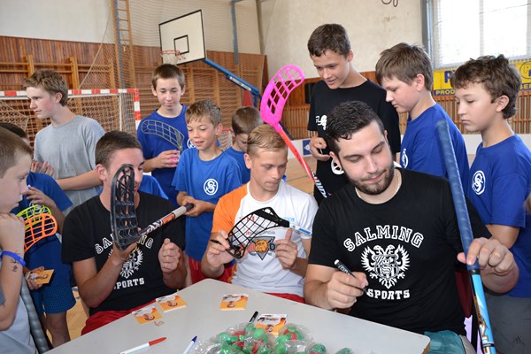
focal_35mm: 27
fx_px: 398
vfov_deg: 47.9
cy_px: 177
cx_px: 266
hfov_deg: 67.4
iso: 640
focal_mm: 18
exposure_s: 1/100
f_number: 3.5
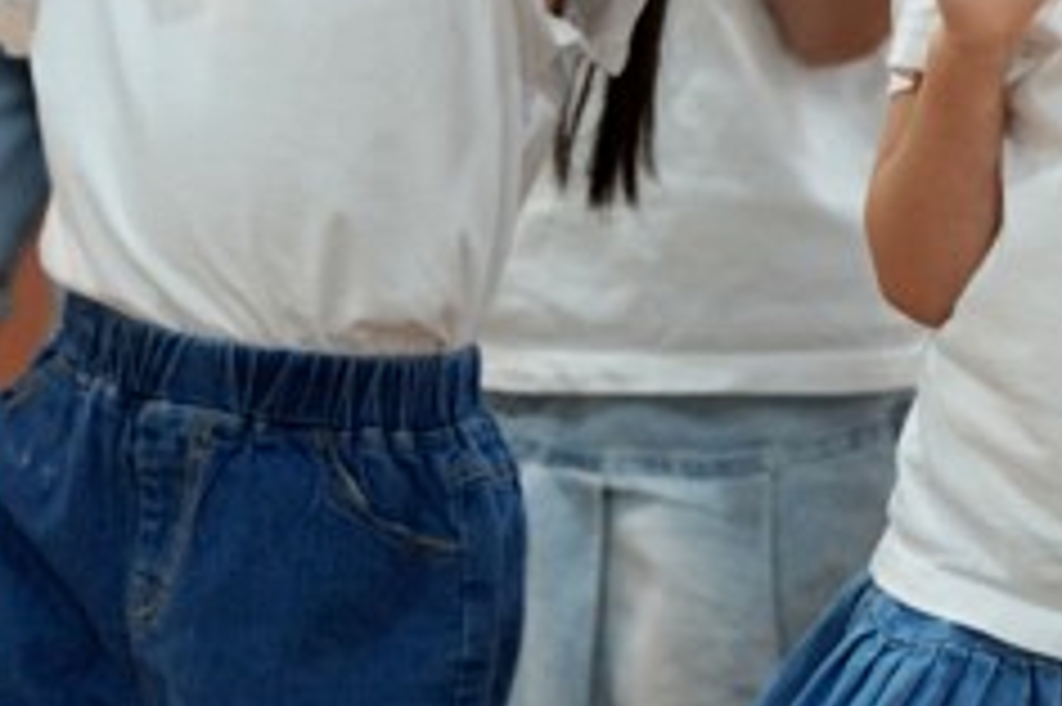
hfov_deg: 2.7
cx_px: 1246
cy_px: -490
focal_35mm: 763
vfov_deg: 1.8
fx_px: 22492
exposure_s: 1/250
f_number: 4
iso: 2000
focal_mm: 200
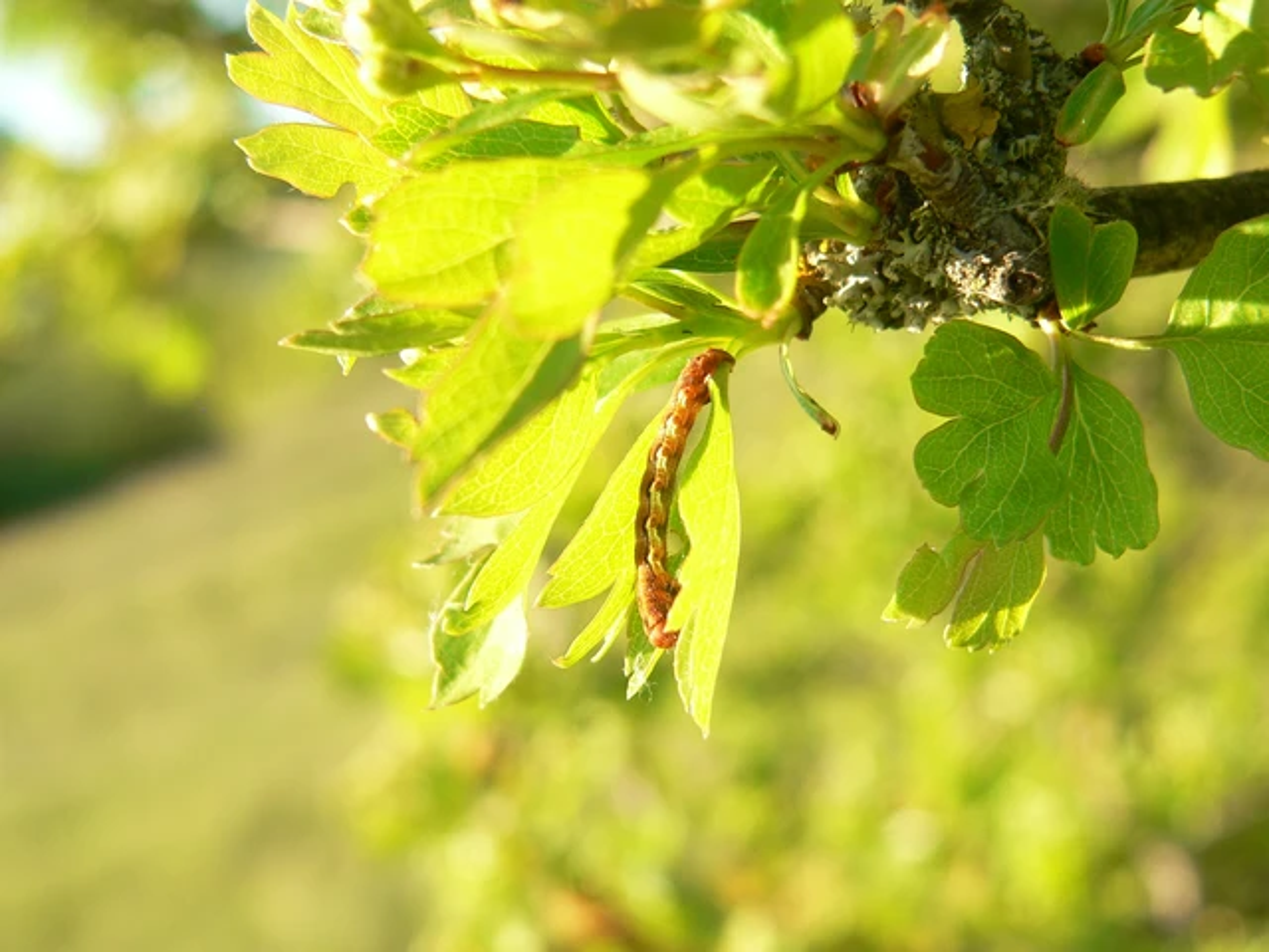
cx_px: 634
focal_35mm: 77
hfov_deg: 25.3
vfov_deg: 19.1
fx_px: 2823
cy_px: 476
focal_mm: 12.8
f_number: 4
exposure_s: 1/160
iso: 100
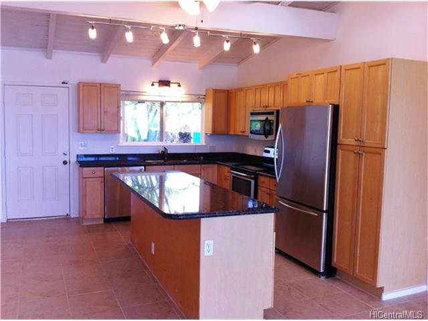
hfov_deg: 52.6
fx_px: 433
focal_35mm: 35
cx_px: 214
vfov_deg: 40.7
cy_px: 160
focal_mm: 3.85
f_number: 2.8
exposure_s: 1/40
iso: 80
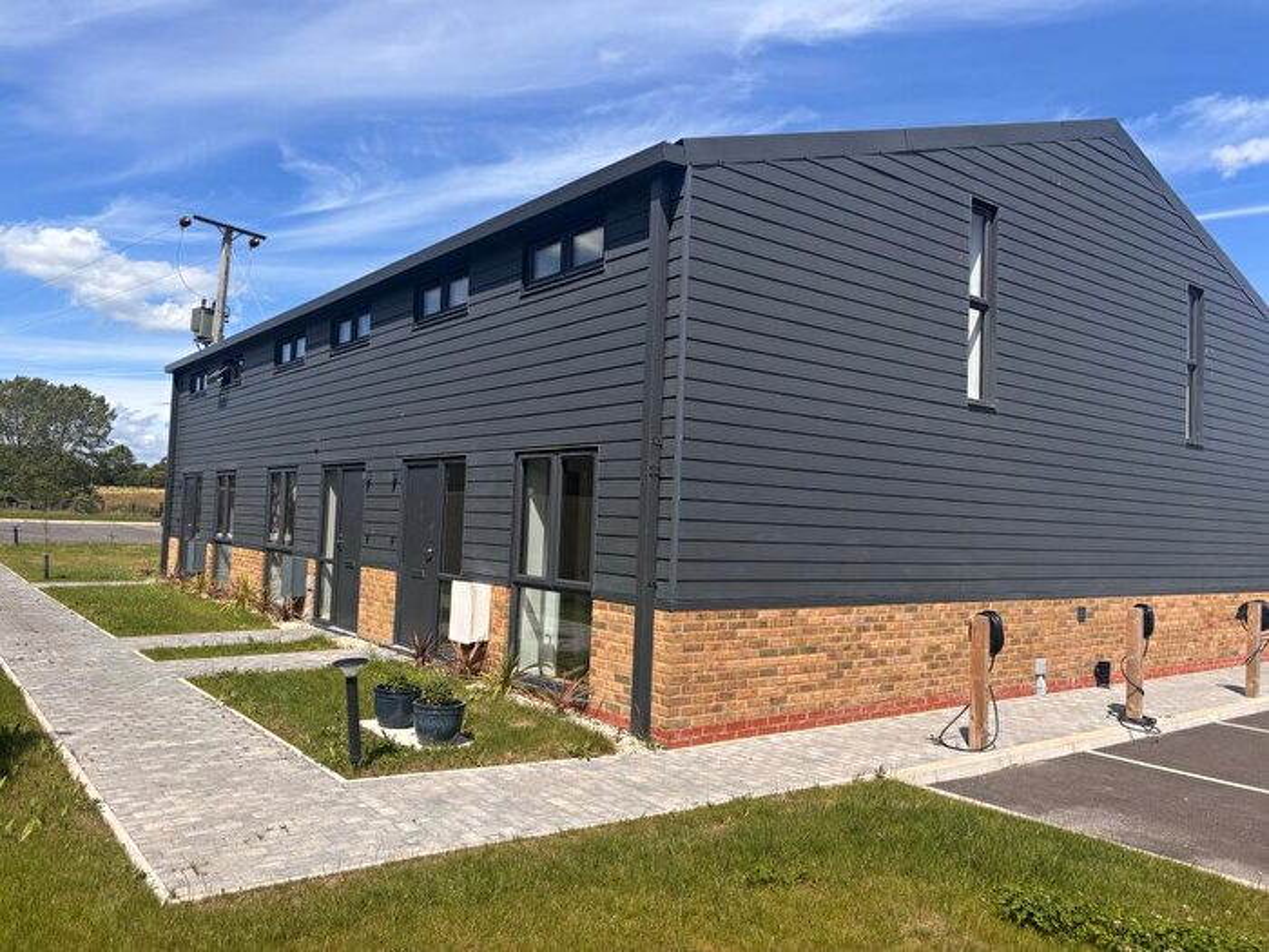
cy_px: 476
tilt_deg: +2.0
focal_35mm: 26
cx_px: 634
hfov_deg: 67.3
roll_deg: -4.0
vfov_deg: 53.1
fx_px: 953
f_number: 1.6
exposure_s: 1/3534
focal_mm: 5.96
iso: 50
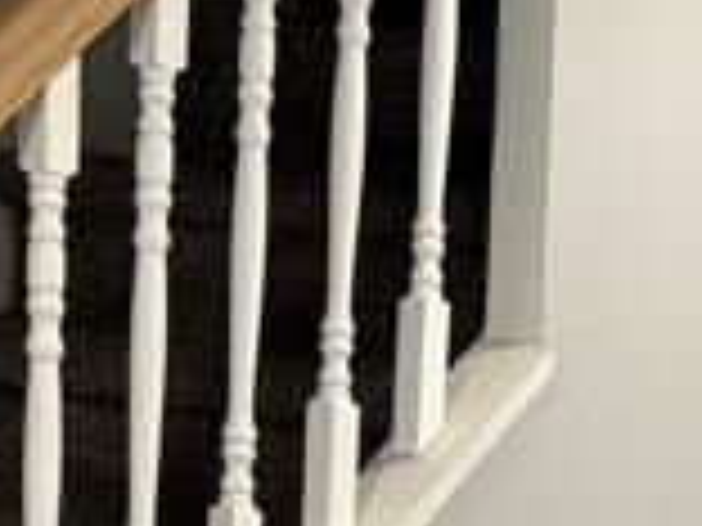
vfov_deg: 8.1
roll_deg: -5.4
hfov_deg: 10.8
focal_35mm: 171
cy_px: 1214
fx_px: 3468
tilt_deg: -11.6
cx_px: 1282
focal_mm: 5.96
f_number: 1.6
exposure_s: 1/118
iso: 125
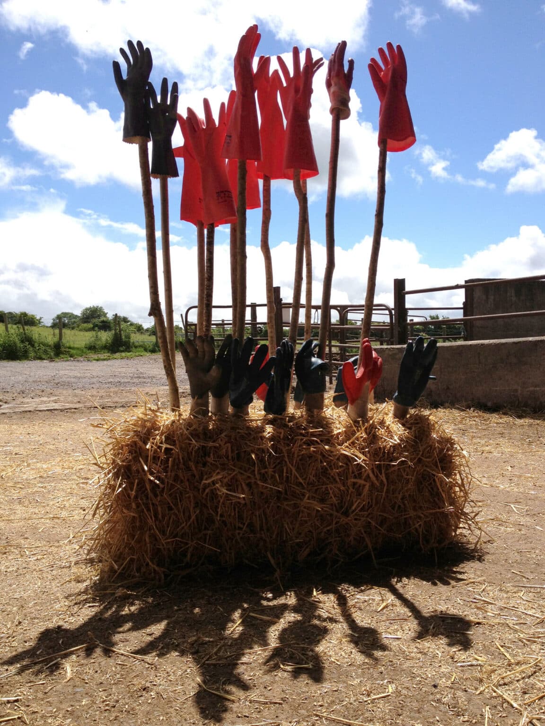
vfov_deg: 52.6
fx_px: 735
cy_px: 363
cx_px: 272
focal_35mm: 35
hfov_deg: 40.7
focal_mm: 4.28
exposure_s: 1/2762
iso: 50
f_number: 2.4
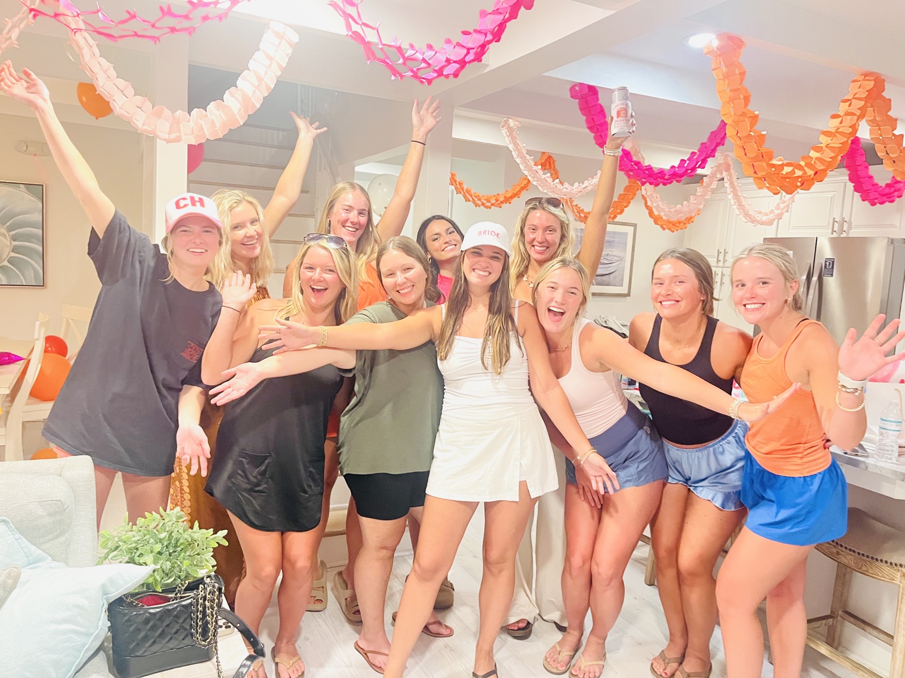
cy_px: 339
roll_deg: -3.0
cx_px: 452
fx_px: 680
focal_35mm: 26
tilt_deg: -6.0
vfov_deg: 53.1
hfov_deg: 67.3
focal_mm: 5.1
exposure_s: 1/40
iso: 400
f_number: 1.6
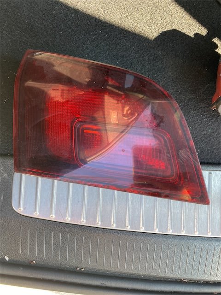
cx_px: 110
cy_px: 148
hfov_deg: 53.1
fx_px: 221
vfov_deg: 67.3
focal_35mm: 26
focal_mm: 4.25
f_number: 1.8
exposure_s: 1/121
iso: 80
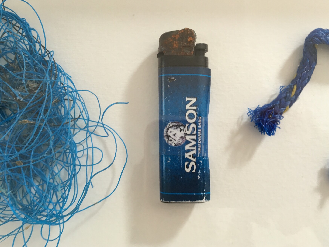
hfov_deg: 56.8
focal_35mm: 32
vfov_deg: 44.2
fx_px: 304
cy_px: 121
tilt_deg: -85.2
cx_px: 166
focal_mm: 4.15
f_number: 2.2
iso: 100
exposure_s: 1/33
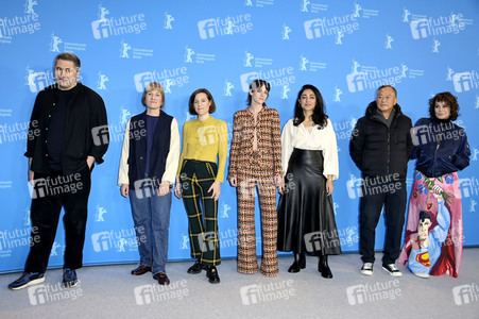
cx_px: 240
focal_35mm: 34
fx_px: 452
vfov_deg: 38.8
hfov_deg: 55.8
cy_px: 160
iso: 1000
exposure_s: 1/250
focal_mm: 34
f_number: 5.6
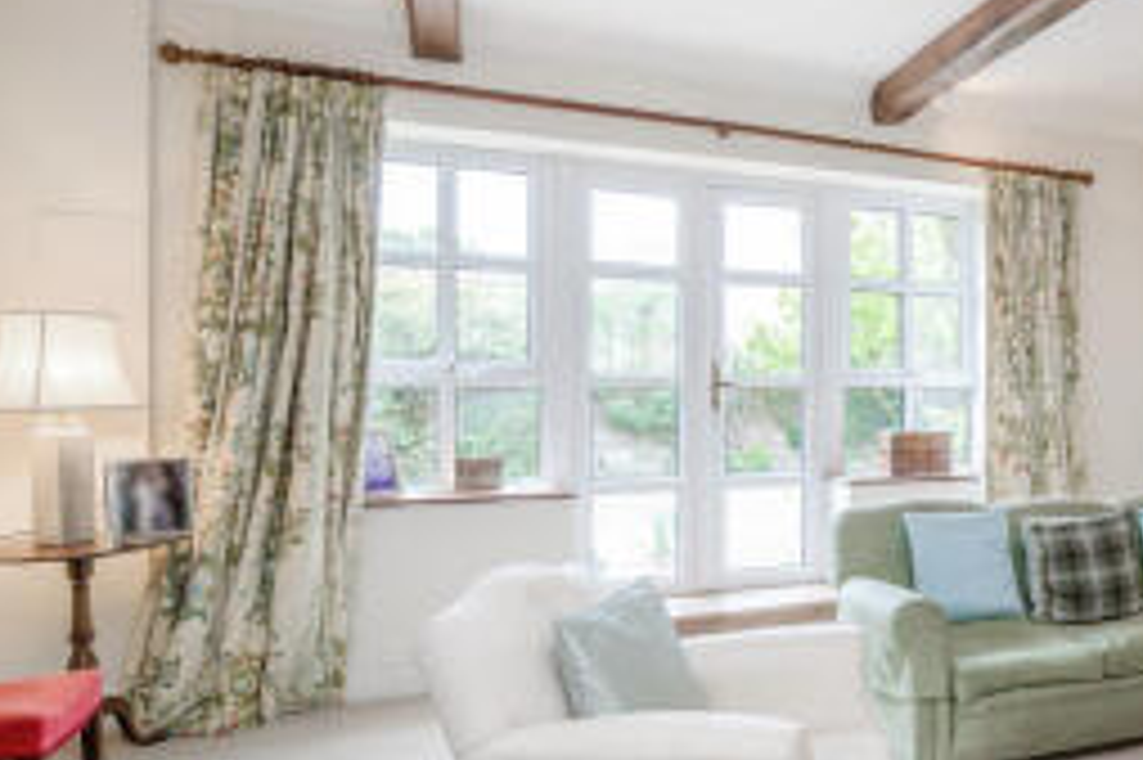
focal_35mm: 30
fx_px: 952
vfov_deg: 43.5
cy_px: 398
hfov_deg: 53.1
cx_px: 1058
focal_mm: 16
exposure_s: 1/13
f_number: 6.3
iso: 200
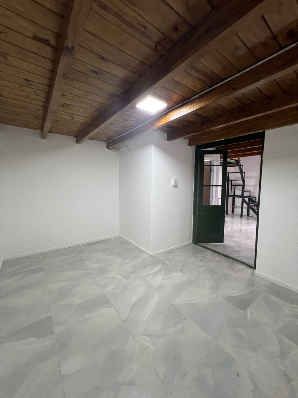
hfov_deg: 89.9
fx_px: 149
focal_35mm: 13
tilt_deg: -5.6
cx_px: 149
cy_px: 199
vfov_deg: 106.2
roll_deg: -0.5
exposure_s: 1/50
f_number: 1.8
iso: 160
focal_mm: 1.57
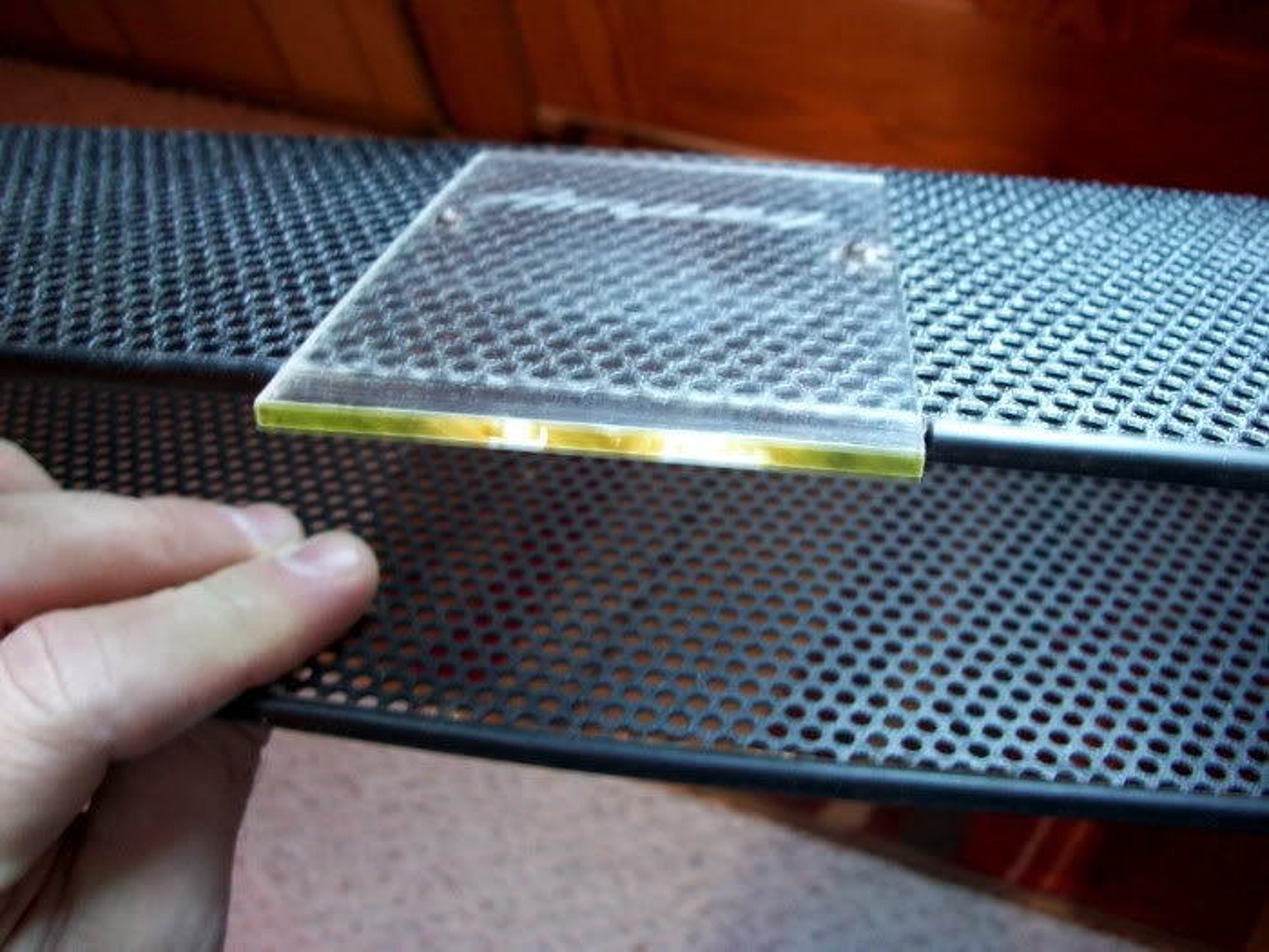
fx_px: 1173
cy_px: 476
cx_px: 634
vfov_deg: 44.2
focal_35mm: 32
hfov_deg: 56.8
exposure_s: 1/8
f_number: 2.9
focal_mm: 5.7
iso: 193
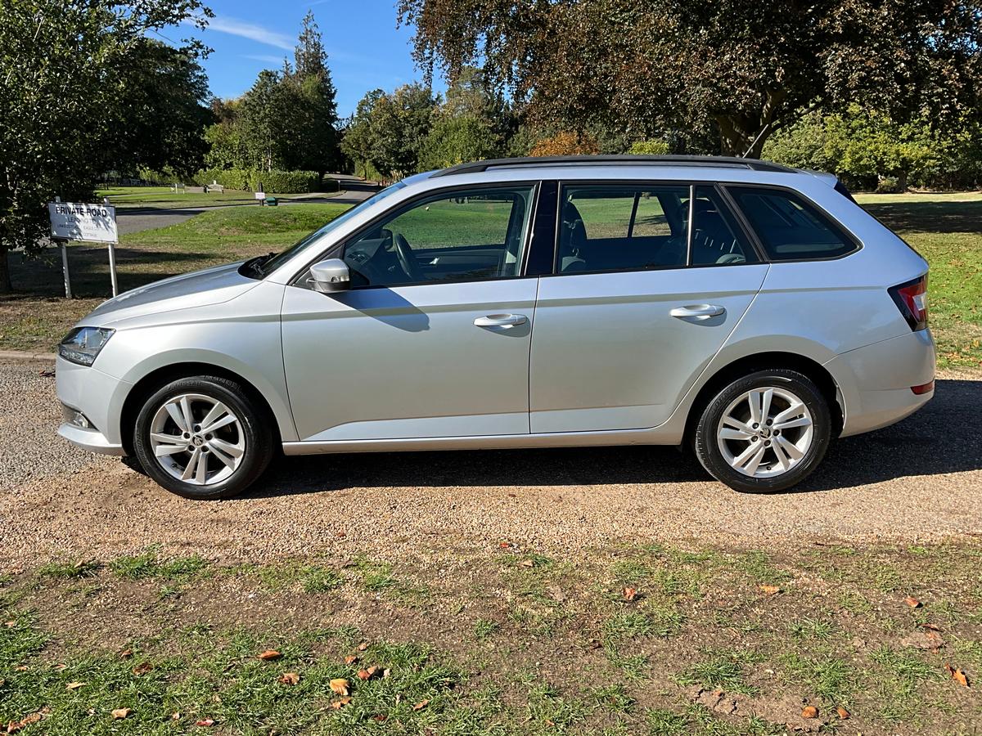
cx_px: 491
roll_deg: -3.1
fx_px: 823
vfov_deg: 48.2
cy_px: 368
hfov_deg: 61.7
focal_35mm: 29
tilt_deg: -12.9
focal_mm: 3
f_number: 1.8
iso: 25
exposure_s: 1/1221
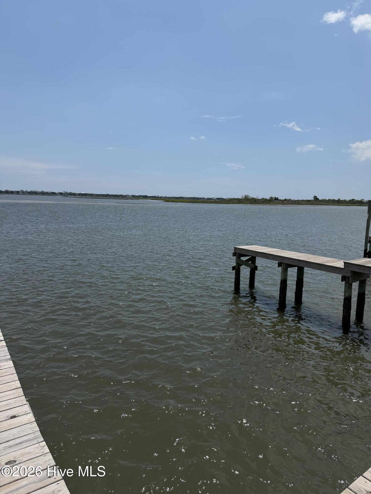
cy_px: 247
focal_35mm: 24
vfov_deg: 71.6
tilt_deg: -7.8
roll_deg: -2.0
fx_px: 343
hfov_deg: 56.8
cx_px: 186
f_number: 1.78
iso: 80
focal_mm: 6.76
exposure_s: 1/9091
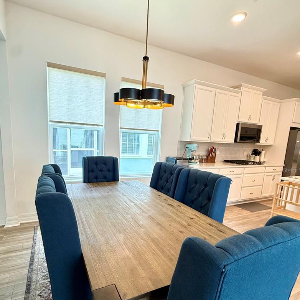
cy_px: 170
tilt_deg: -7.3
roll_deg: -3.6
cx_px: 137
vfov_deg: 77.3
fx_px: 186
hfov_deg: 77.5
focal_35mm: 19
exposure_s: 1/120
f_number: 2.2
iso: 250
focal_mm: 2.22
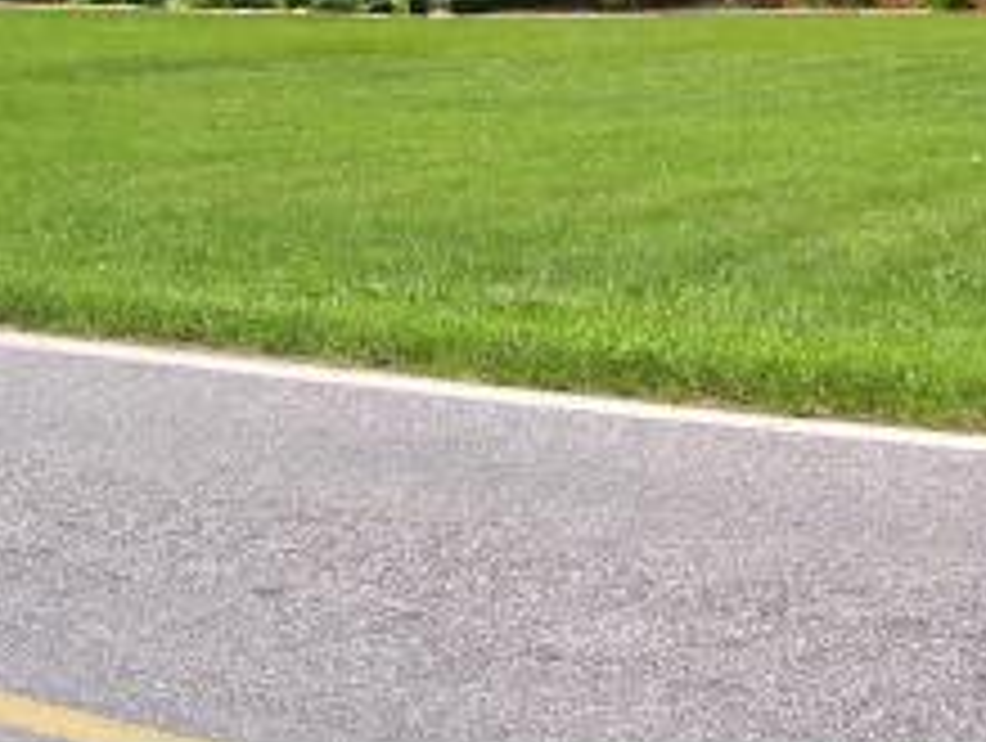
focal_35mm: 90
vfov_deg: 15.6
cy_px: -225
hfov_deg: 21.6
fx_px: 2568
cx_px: 725
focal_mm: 5.6
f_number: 4.8
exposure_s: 1/350
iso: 80
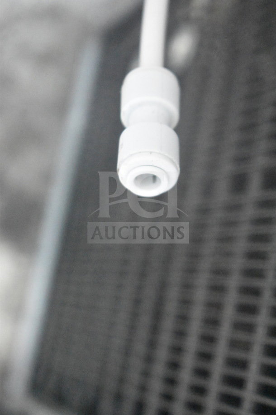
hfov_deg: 16.6
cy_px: 208
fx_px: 949
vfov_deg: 24.6
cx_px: 138
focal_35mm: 82
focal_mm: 55
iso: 16000
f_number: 5.6
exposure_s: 1/100
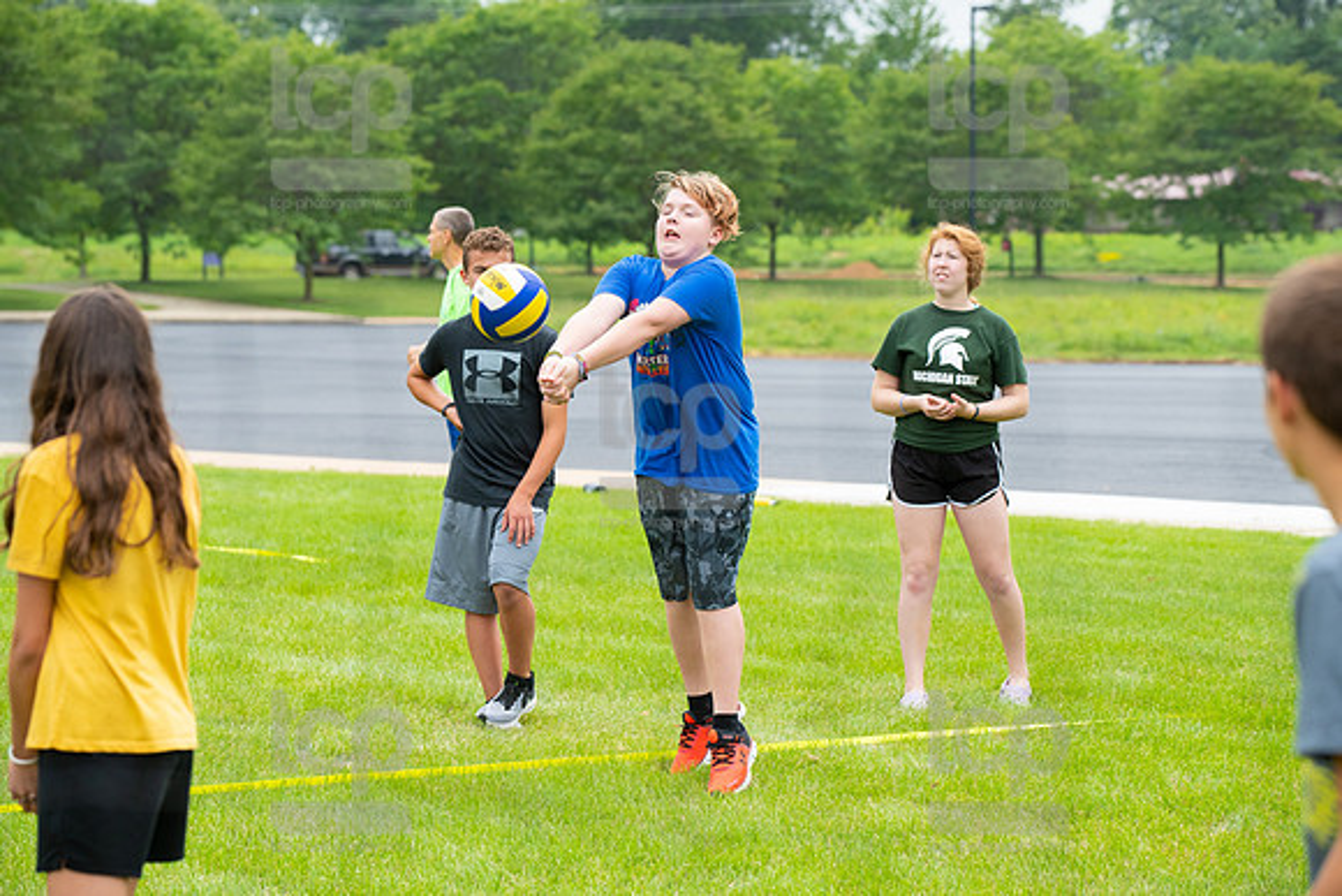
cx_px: 671
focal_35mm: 110
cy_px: 448
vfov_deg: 12.5
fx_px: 4101
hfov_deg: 18.6
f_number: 4.5
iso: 640
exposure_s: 1/1250
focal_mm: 110
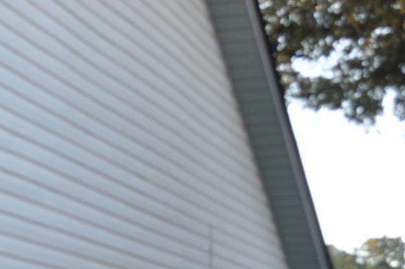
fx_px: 1528
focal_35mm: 136
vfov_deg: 9.9
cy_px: 320
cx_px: -82
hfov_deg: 14.6
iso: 360
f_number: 5.6
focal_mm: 24
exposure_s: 1/125
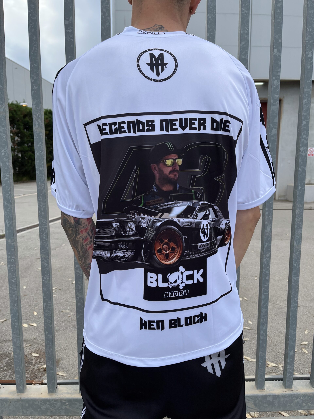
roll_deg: -0.1
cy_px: 210
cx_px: 157
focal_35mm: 26
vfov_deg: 67.3
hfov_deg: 53.1
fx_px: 314
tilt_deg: -7.4
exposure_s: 1/906
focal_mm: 5.1
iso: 50
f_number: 1.6
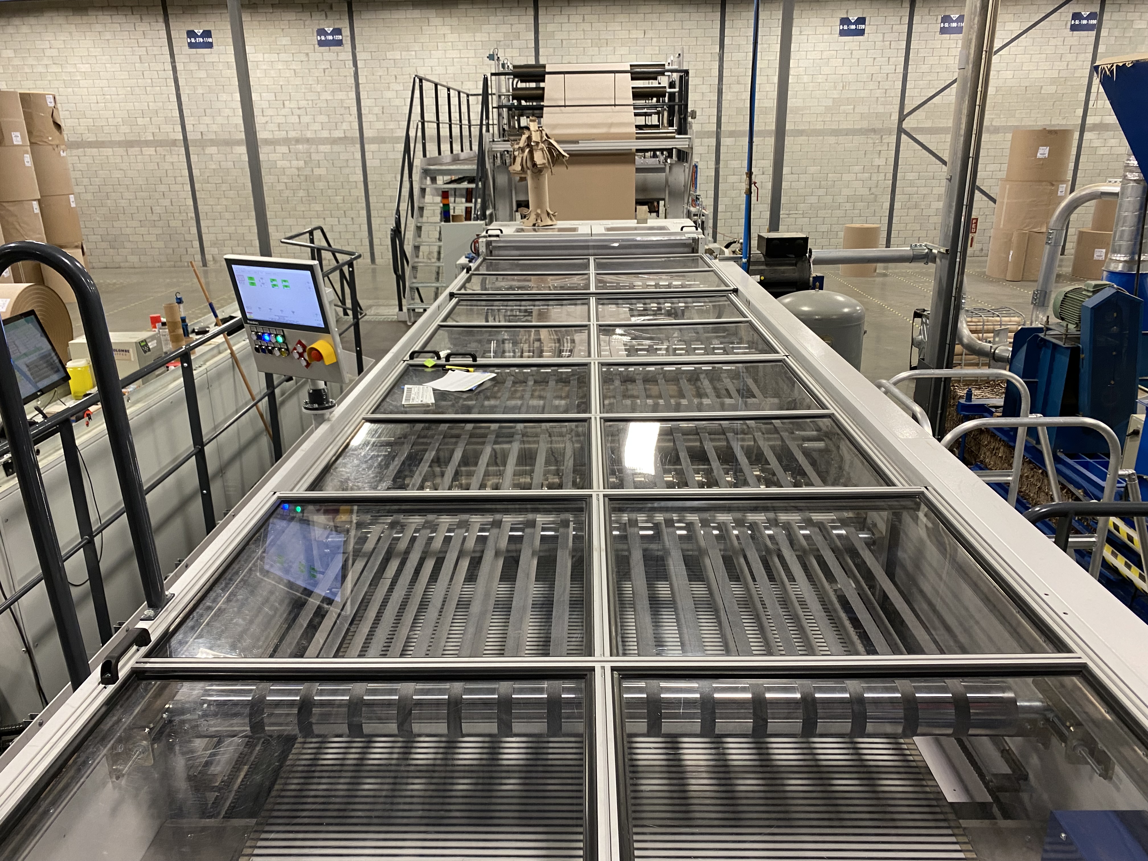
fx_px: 862
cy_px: 430
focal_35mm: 26
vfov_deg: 53.1
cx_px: 574
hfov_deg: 67.3
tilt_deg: -19.5
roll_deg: +1.8
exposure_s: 1/60
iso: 160
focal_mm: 4.25
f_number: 1.8
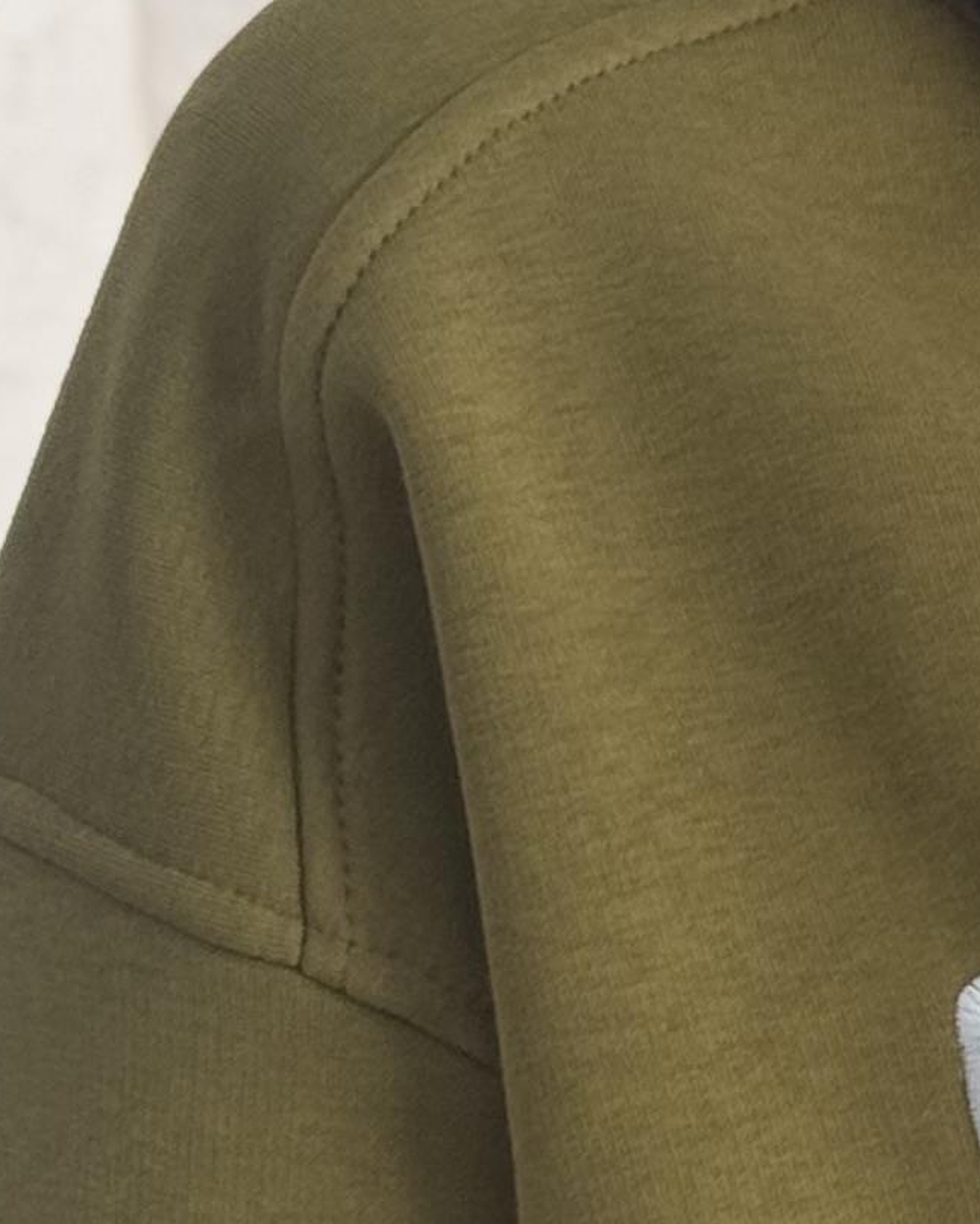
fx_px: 8481
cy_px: 2148
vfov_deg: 8.0
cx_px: 2106
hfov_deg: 6.4
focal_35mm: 234
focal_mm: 6.76
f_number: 1.78
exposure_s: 1/166
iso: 64
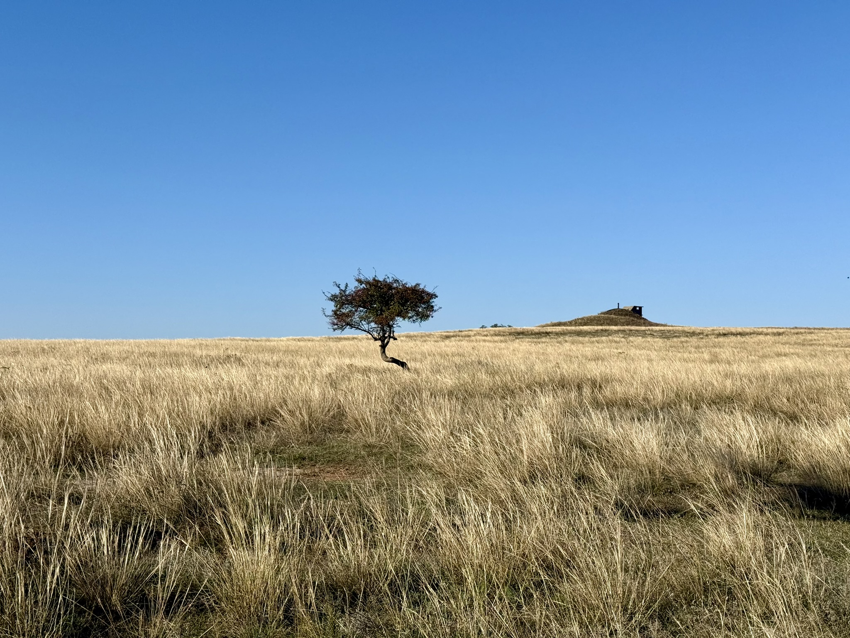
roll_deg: +0.4
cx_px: 425
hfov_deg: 39.7
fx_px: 1179
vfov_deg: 30.3
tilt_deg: +5.5
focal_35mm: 48
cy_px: 319
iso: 64
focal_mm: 6.76
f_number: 1.78
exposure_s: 1/6536
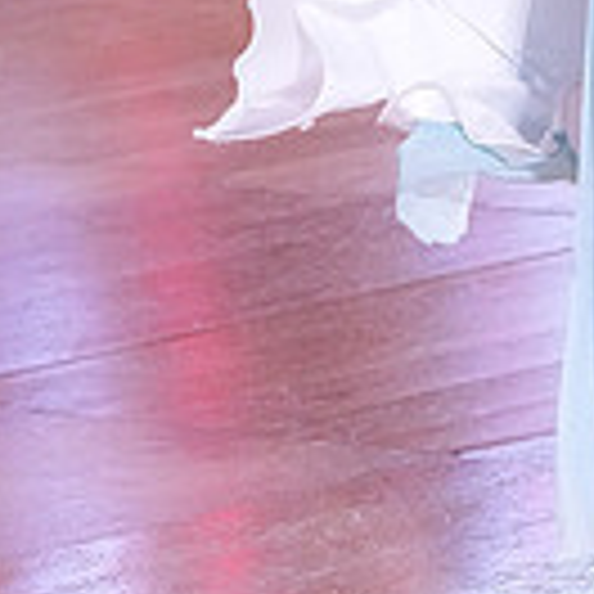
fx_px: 7086
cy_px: -450
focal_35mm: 365
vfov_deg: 4.7
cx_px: 668
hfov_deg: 4.8
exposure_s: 1/400
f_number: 5
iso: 8000
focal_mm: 98
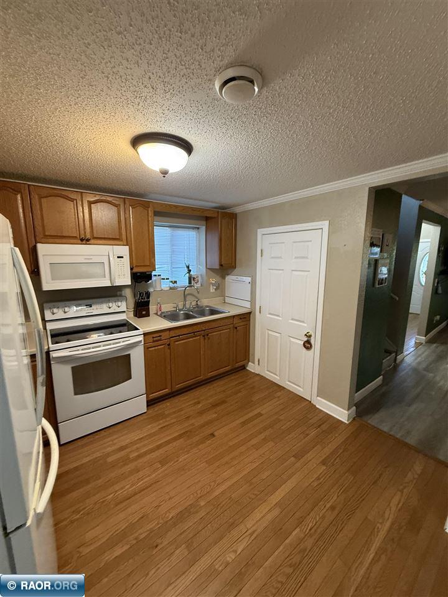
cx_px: 224
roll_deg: -2.8
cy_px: 298
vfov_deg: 102.1
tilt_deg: -5.4
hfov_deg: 85.7
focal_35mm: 14
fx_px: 242
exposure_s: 1/60
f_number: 2.2
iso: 320
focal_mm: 2.22
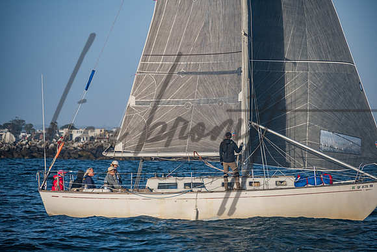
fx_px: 2095
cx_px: 188
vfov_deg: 6.9
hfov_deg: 10.3
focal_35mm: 200
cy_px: 126
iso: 400
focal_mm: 200
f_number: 6.3
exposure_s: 1/1250
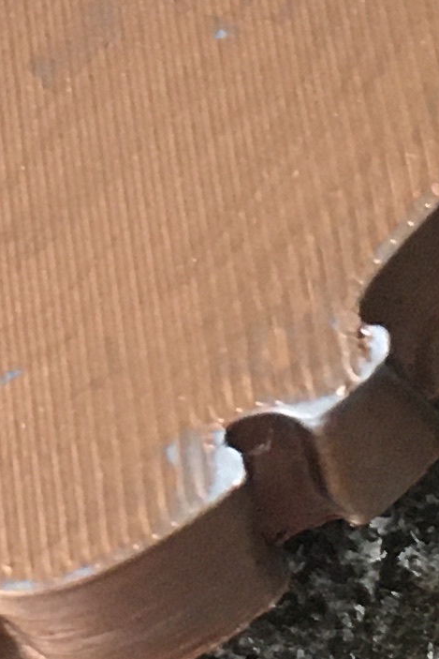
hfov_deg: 7.9
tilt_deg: -46.0
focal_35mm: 173
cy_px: -54
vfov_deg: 11.7
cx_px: 73
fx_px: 3163
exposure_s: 1/30
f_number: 2.2
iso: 160
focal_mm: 4.15
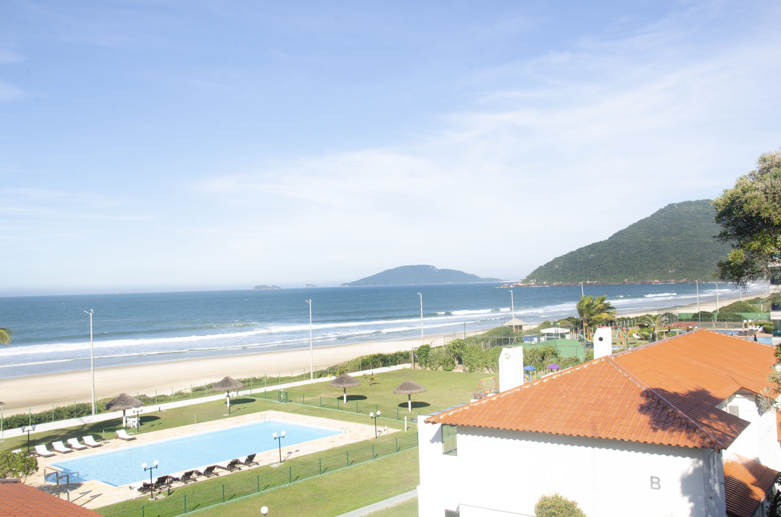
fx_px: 714
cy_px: 258
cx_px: 390
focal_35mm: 33
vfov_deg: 39.8
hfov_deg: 57.3
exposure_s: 1/50
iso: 100
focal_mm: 22
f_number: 13
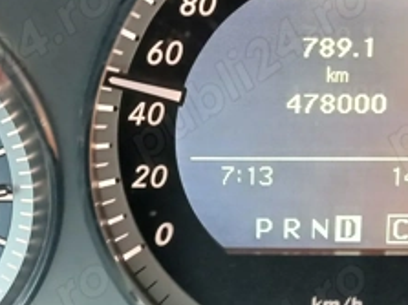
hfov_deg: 27.5
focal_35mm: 70
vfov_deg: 20.9
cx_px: 119
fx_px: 825
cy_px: 91
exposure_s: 1/20
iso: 400
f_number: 1.8
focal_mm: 3.98
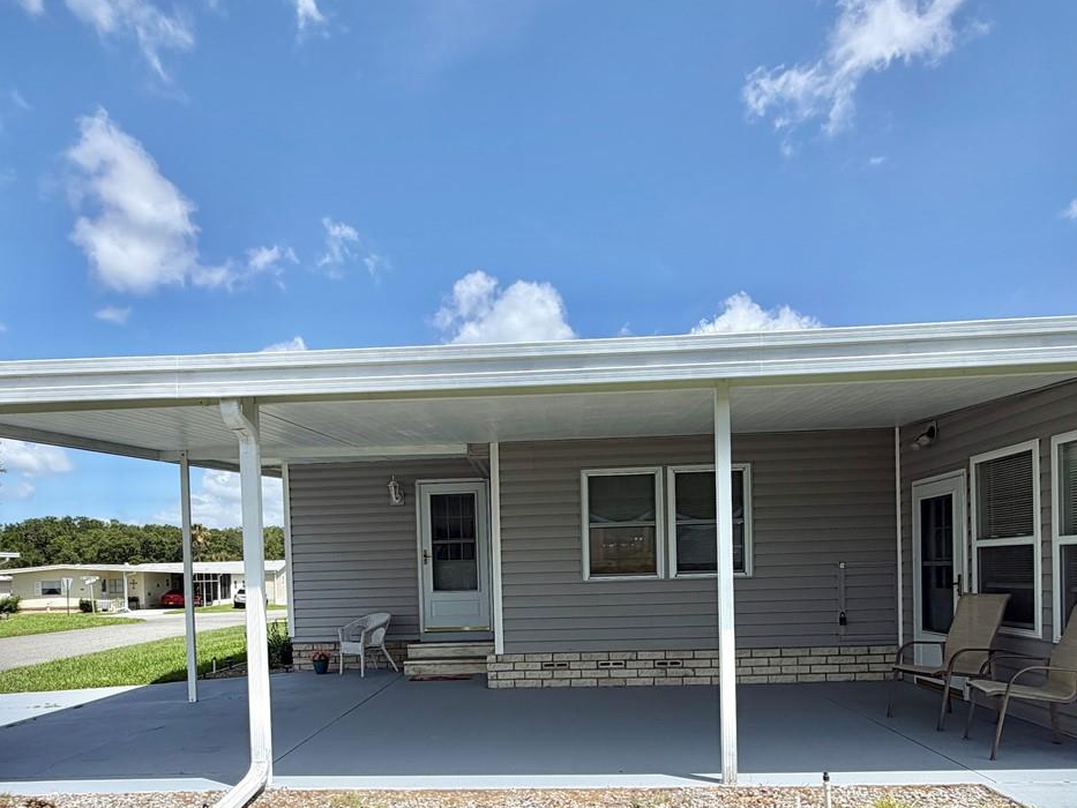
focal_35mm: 24
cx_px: 516
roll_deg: +3.5
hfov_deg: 71.6
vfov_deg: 54.6
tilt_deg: -0.2
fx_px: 747
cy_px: 589
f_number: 2.2
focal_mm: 2.22
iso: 25
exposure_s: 1/770
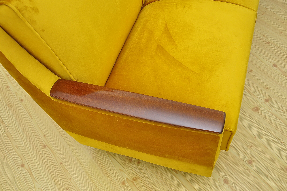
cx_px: 144
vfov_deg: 34.1
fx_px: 311
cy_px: 96
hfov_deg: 49.6
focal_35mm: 39
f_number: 5.6
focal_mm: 26
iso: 400
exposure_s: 1/200
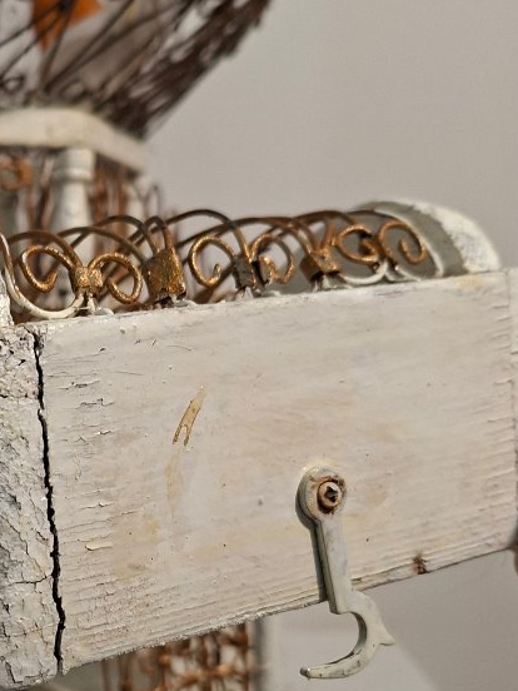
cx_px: -13
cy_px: 454
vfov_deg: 37.8
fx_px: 998
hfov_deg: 27.3
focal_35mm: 50
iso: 100
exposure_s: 1/100
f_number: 1.8
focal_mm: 5.54
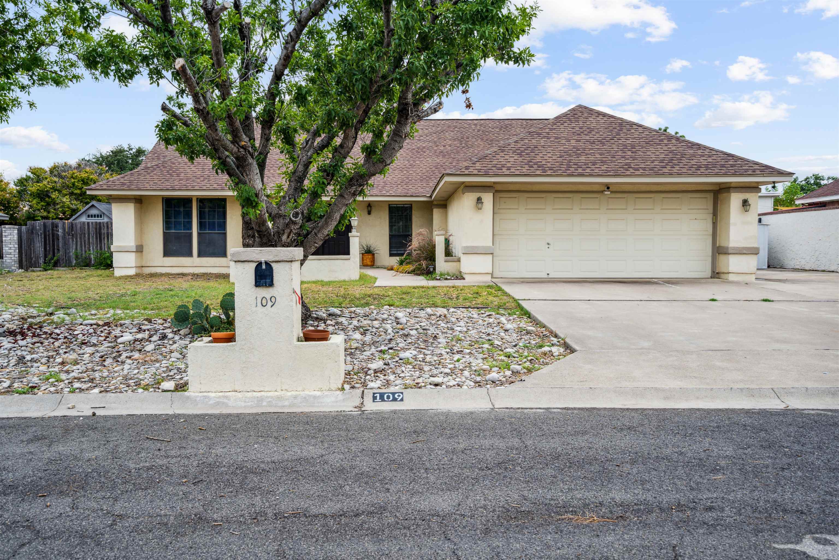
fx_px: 746
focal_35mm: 32
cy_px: 280
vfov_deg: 41.1
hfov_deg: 58.7
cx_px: 420
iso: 250
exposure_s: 1/320
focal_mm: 32
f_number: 7.1
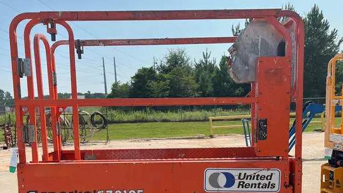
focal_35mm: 38
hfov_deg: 52.8
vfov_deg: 30.3
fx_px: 346
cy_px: 159
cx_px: 171
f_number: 1.6
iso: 50
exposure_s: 1/3745
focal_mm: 5.1
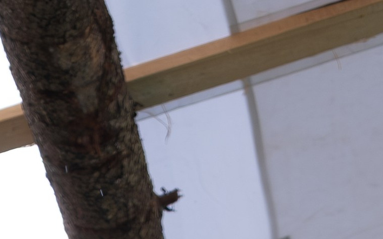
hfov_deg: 5.9
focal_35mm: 354
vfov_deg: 3.5
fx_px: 3694
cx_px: 334
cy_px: 973
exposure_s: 1/640
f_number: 3.6
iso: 800
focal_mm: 42.7
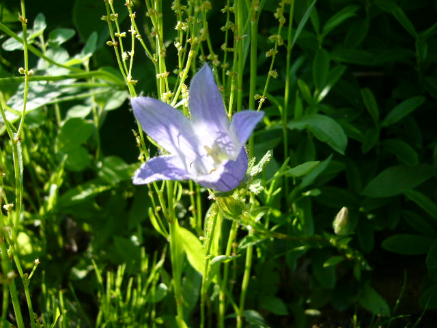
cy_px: 164
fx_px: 442
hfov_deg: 52.6
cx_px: 218
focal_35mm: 35
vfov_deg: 40.7
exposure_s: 1/320
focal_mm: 5.8
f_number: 2.8
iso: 80
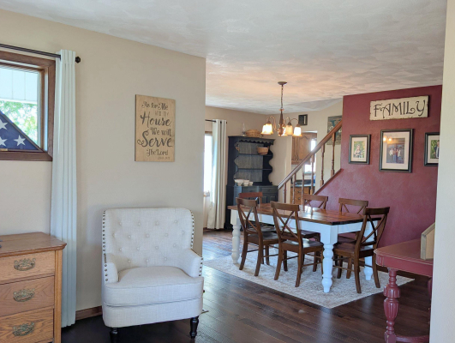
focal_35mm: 30
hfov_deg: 59.2
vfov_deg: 46.9
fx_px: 395
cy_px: 178
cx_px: 279
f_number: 1.68
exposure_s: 1/120
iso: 136
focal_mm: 6.9
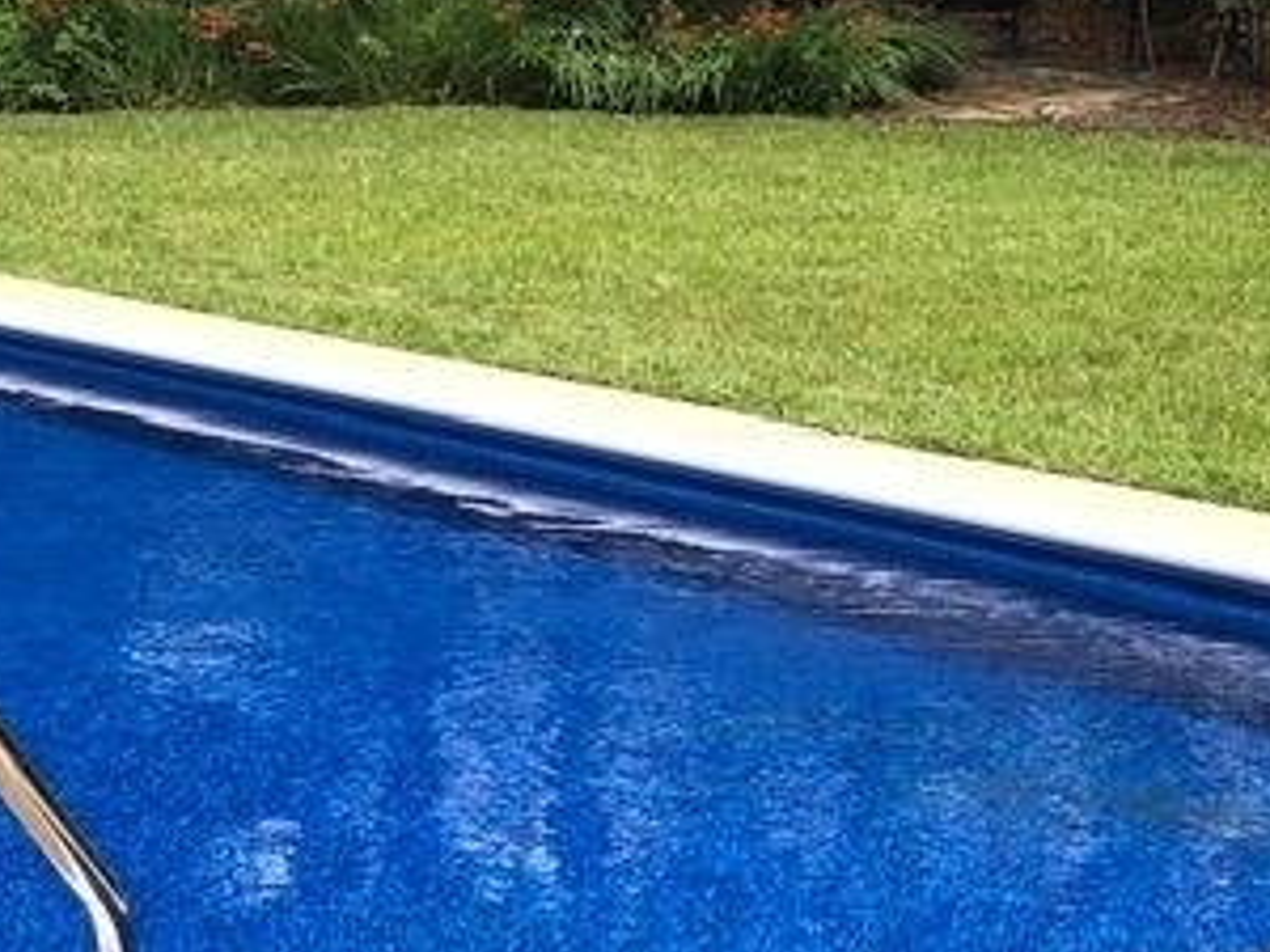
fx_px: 4072
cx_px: 542
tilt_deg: -5.3
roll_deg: -0.6
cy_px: 76
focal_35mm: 111
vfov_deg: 13.2
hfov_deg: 17.7
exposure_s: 1/120
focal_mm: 6
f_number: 2.4
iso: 20
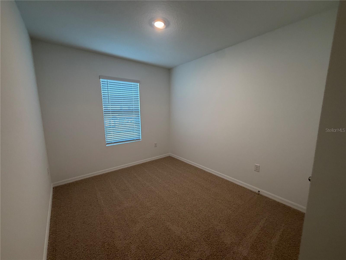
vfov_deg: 85.7
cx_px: 173
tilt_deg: -10.3
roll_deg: -1.3
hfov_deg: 102.1
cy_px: 130
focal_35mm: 14
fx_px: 140
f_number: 2.2
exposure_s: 1/60
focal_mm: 2.22
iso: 250
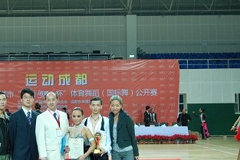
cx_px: 56
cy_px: 101
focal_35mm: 48
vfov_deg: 28.0
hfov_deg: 39.8
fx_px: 320
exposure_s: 1/80
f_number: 2.8
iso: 400
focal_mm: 20
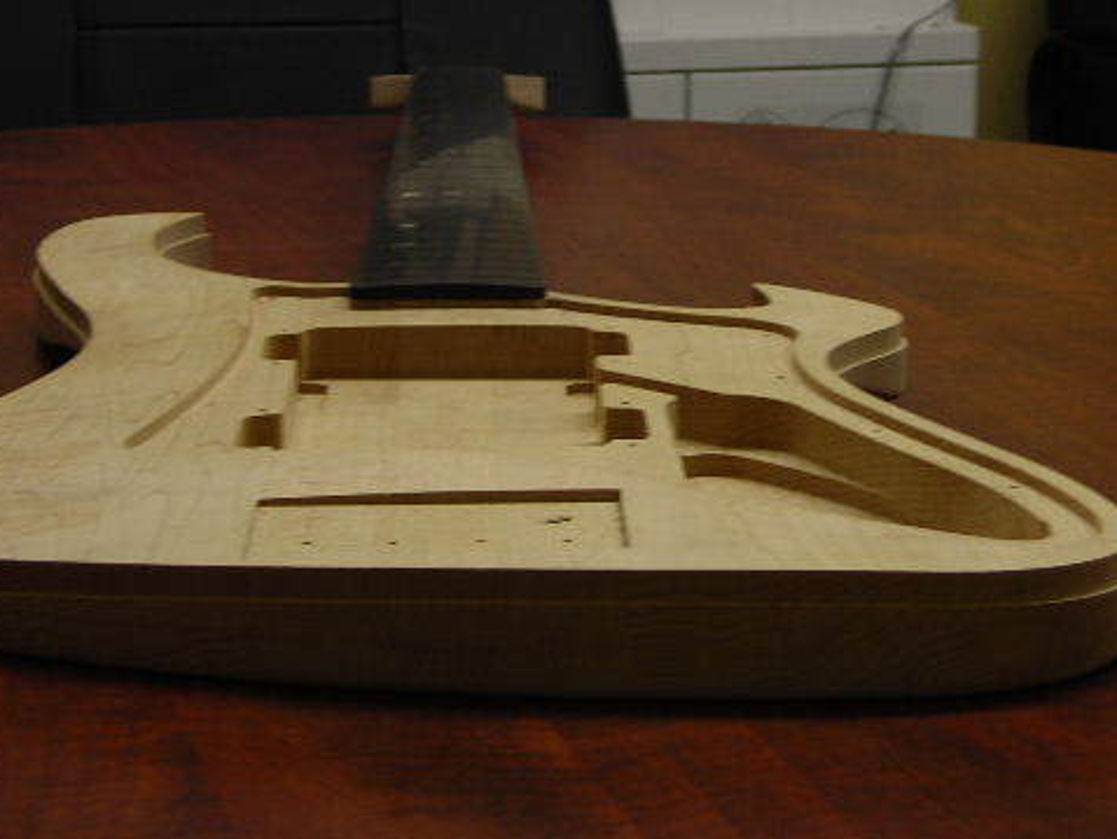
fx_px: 3325
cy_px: 369
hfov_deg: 19.1
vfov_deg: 14.4
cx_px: 470
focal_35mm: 103
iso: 50
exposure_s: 1/6.2
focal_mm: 12.7
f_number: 4.2
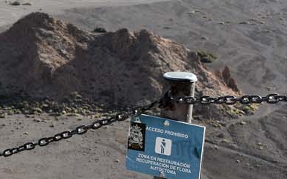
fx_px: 1258
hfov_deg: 12.1
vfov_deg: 8.1
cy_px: 206
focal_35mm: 161
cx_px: -206
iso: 180
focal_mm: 27
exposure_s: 1/500
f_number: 8
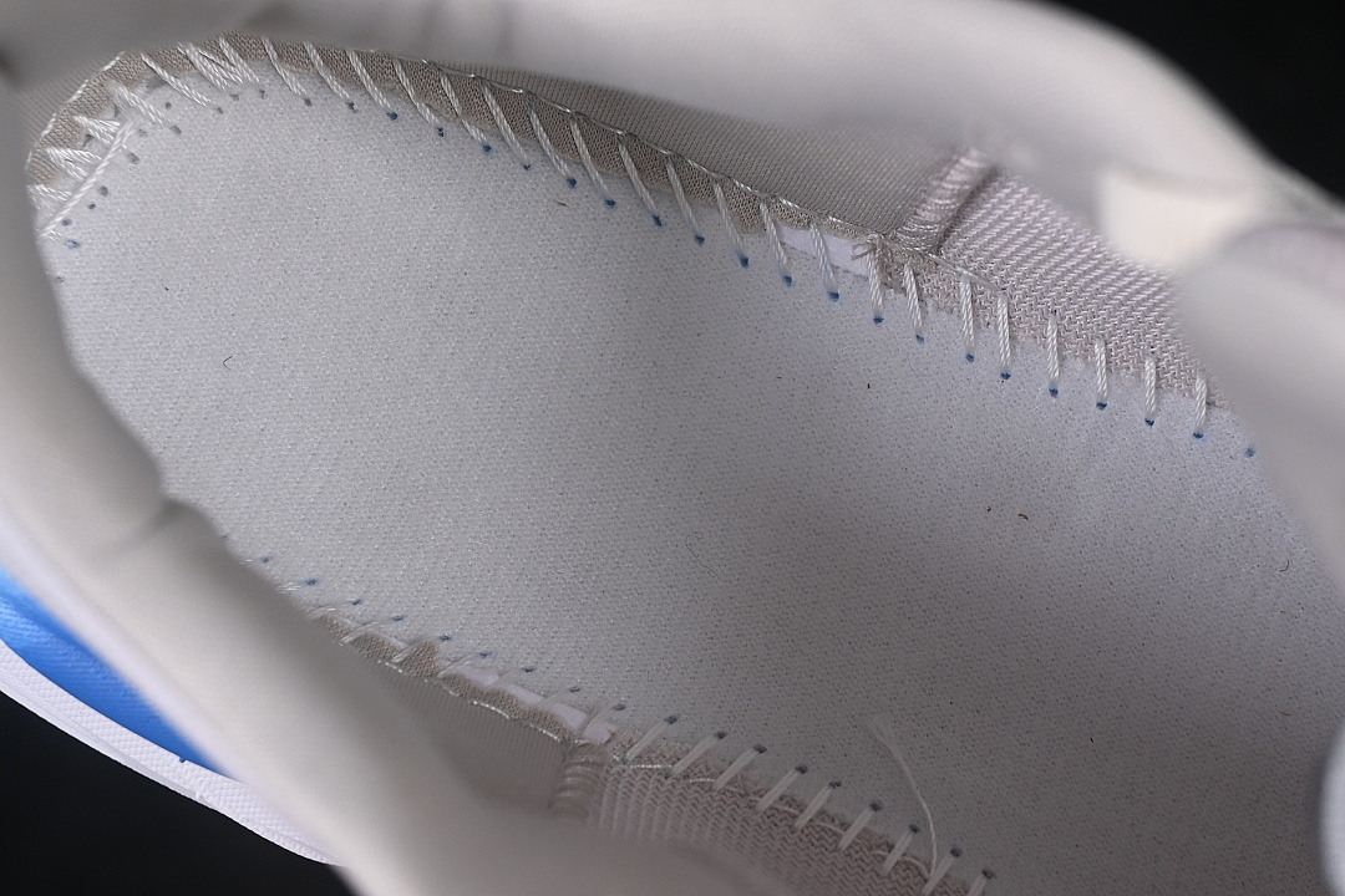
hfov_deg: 27.0
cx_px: 672
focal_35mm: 75
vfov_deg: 18.2
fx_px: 2802
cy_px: 448
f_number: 7.1
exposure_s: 1/80
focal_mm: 50
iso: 160
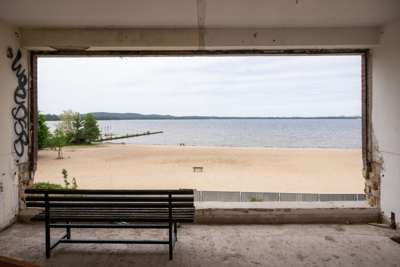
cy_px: 134
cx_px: 200
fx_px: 267
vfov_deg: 53.1
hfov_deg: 73.7
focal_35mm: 24
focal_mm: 24
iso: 200
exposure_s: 1/500
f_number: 8
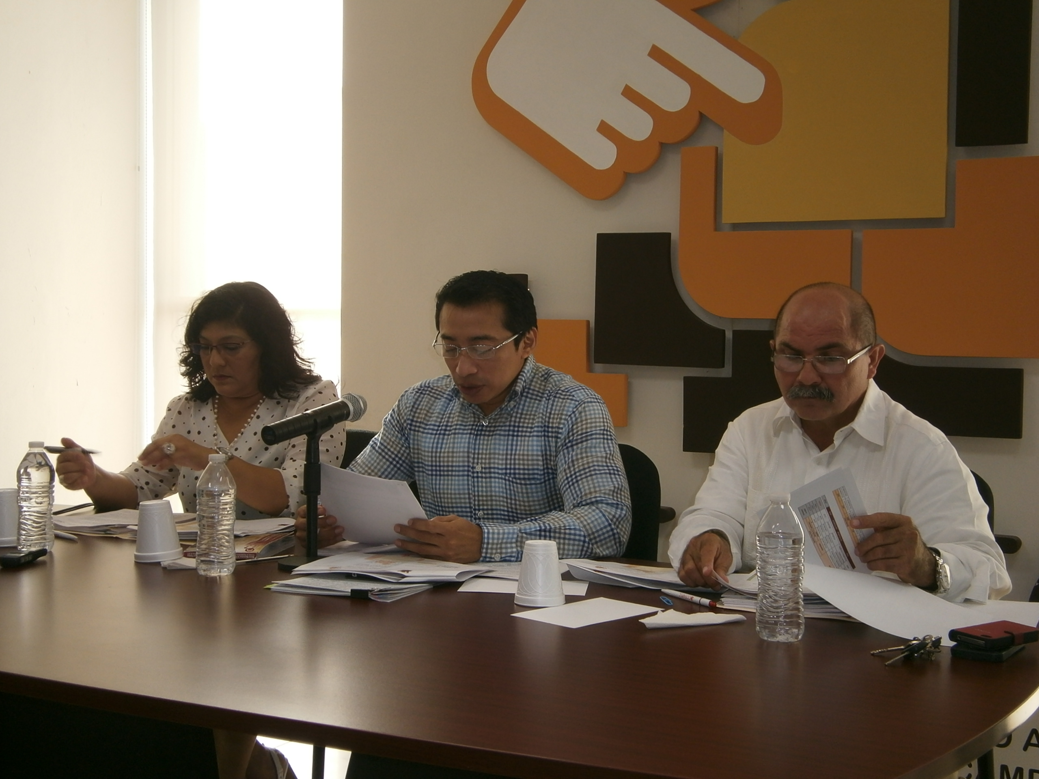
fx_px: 1411
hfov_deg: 40.4
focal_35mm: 47
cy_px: 390
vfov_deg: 30.9
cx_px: 520
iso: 80
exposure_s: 1/40
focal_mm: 8.3
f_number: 3.4
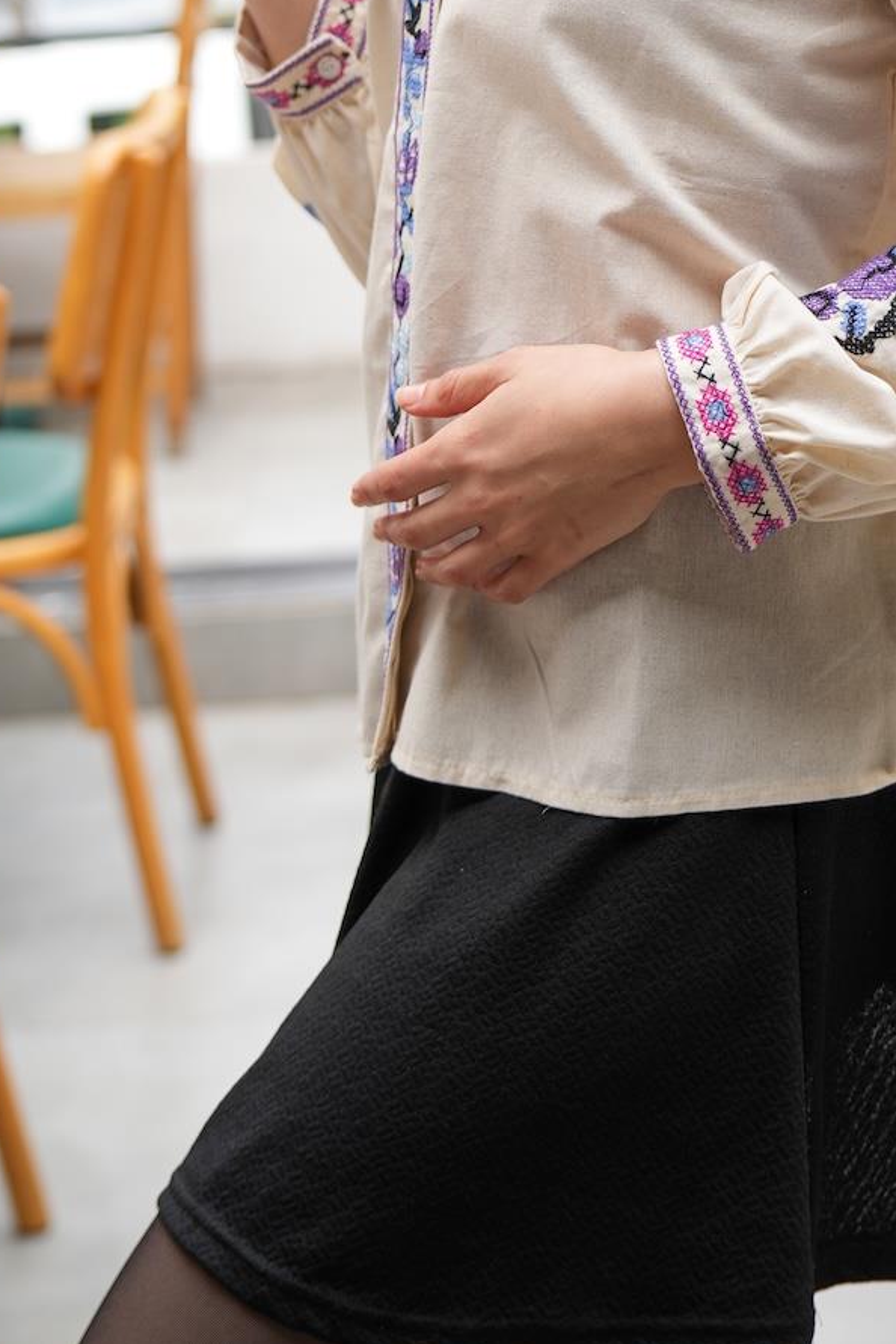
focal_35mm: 97
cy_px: 86
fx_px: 3621
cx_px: 584
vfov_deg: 20.5
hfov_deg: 14.1
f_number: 2.8
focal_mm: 45
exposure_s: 1/100
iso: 125
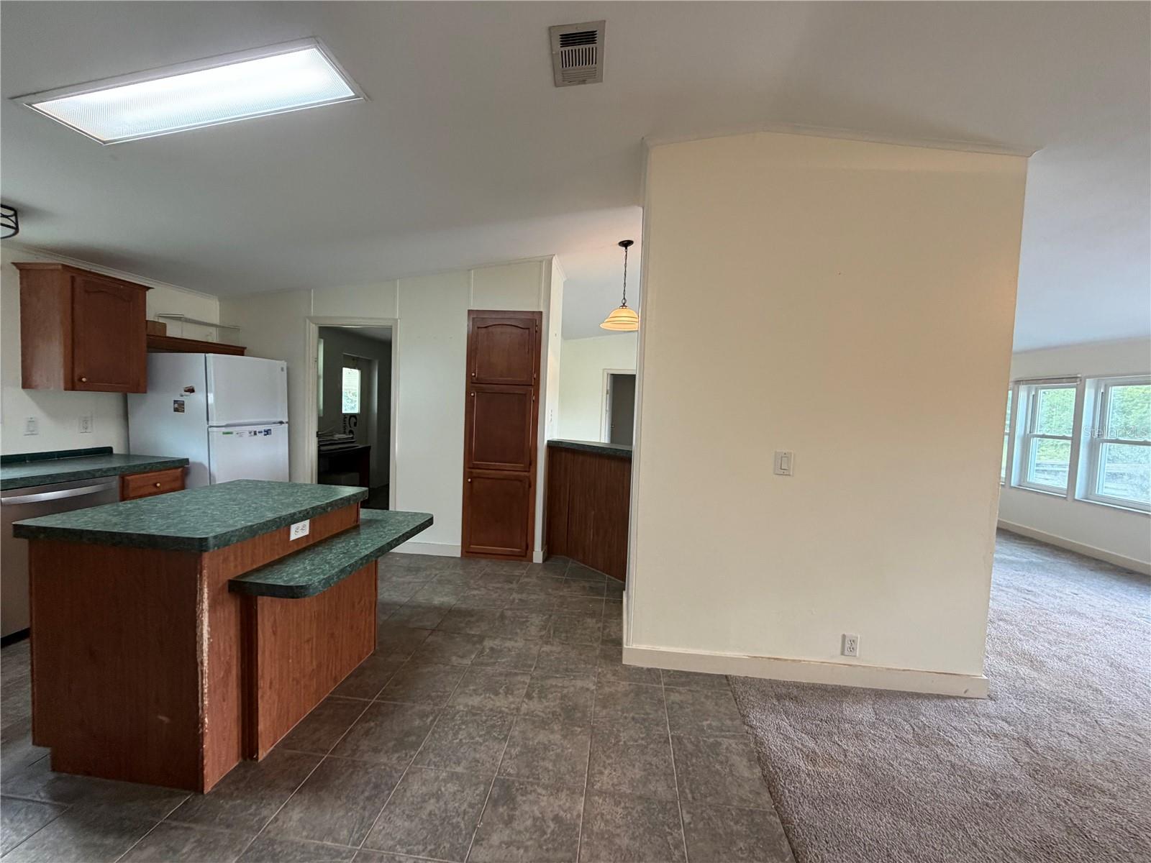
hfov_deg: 102.1
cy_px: 432
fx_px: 466
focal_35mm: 14
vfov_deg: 85.7
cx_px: 576
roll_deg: -1.3
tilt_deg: -2.2
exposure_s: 1/60
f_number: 2.2
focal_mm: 2.22
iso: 250
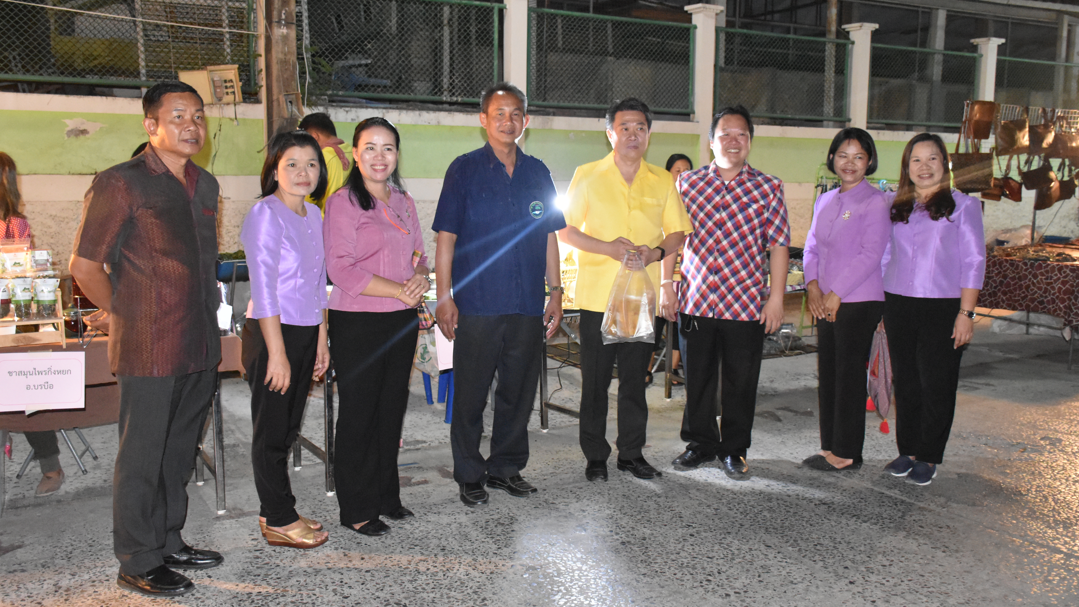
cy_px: 290
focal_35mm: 35
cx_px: 540
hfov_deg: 56.6
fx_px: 1001
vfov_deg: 33.7
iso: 5000
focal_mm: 22
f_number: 3.5
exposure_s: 1/60
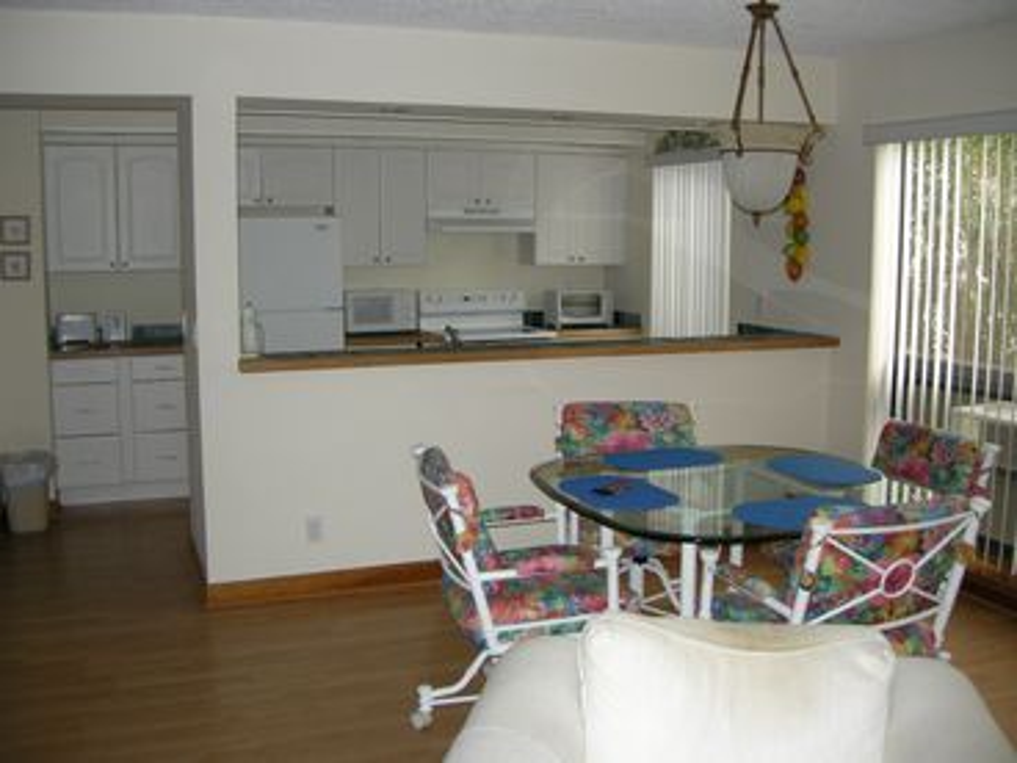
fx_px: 1058
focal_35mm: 36
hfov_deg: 51.4
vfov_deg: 39.7
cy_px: 382
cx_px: 508
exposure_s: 1/30
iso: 90
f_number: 2.7
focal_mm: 7.5
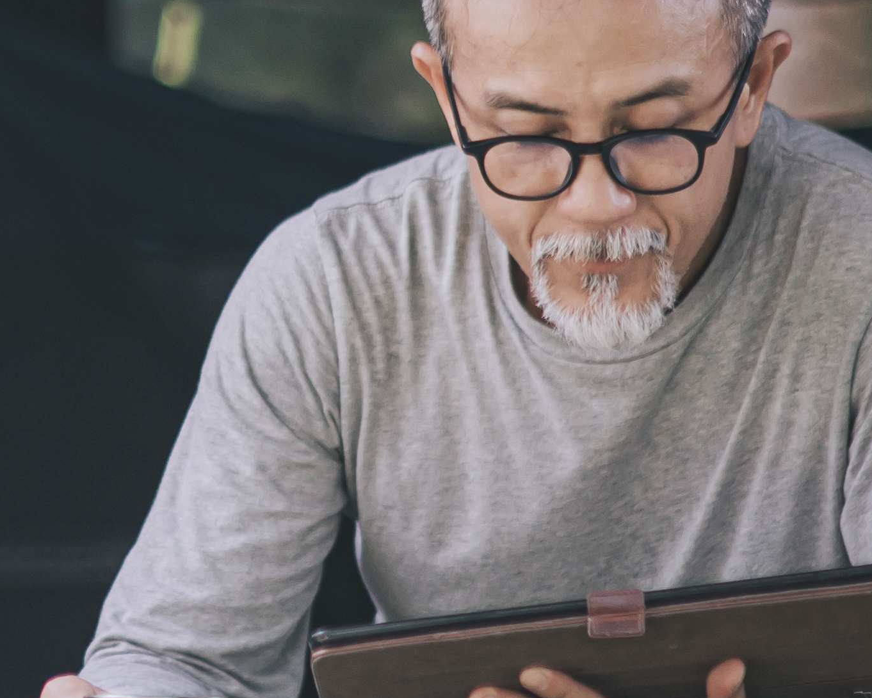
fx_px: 9137
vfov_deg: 4.4
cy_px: 47
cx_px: -421
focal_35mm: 354
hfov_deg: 5.4
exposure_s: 1/640
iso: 250
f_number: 1.4
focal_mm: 85
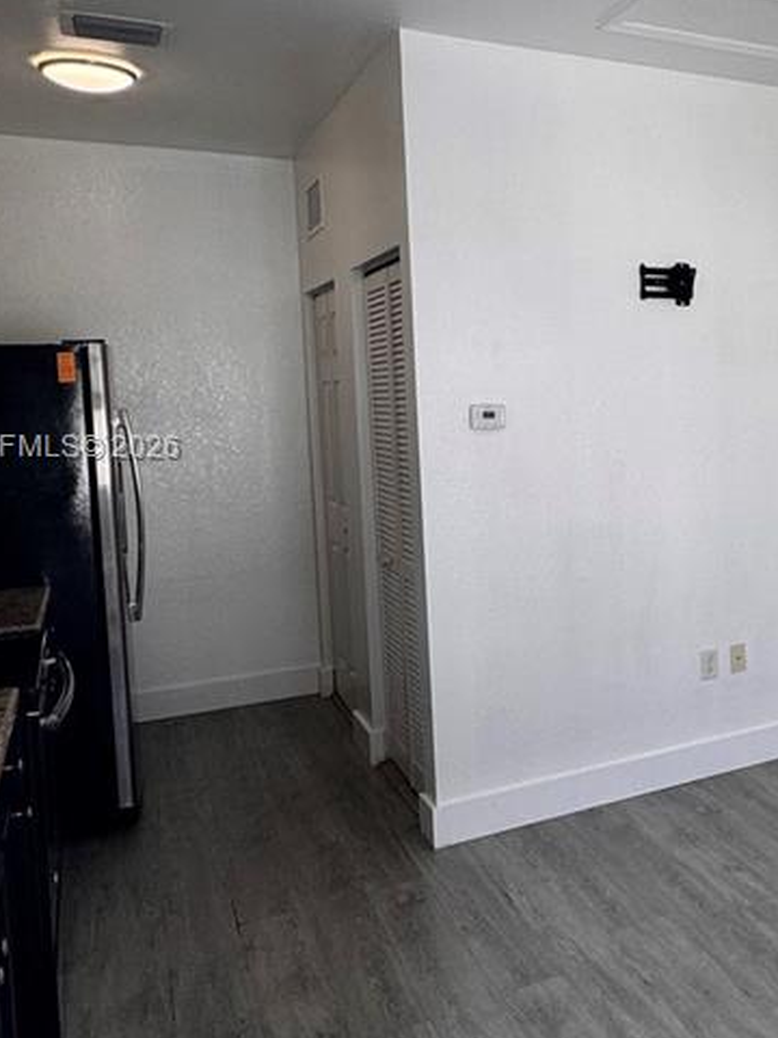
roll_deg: +1.3
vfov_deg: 52.5
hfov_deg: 37.1
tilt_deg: -3.3
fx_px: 1049
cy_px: 450
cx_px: 752
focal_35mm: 35
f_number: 2.2
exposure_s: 1/120
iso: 40
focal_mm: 2.22
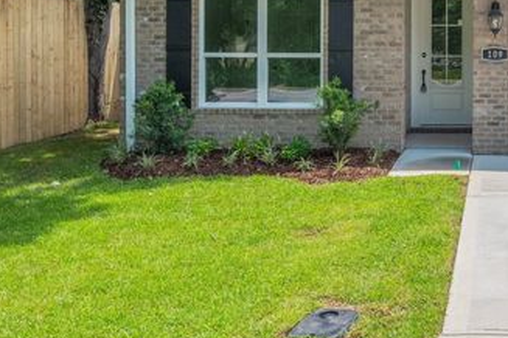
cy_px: 42
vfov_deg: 29.4
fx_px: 621
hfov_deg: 39.9
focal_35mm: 44
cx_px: 491
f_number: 9
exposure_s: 1/320
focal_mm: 22.5
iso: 100
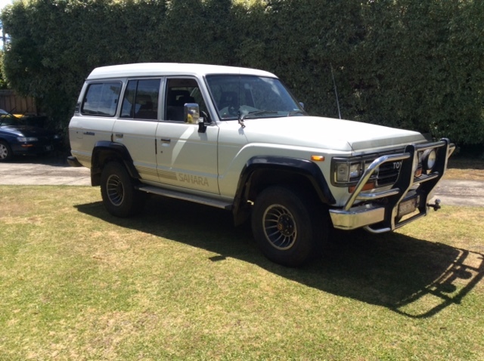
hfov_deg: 56.9
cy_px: 180
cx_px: 242
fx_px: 447
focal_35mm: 32
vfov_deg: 44.1
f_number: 2.4
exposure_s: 1/1144
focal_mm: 3.3
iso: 32
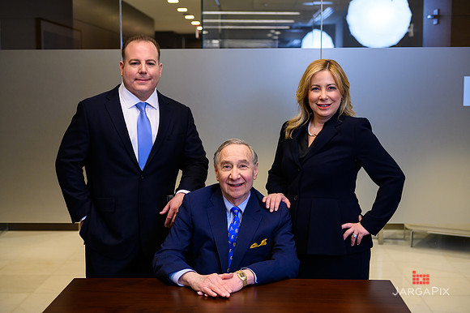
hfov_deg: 38.2
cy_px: 156
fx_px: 678
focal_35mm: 52
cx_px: 235
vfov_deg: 26.0
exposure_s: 1/200
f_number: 4
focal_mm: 52
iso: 500
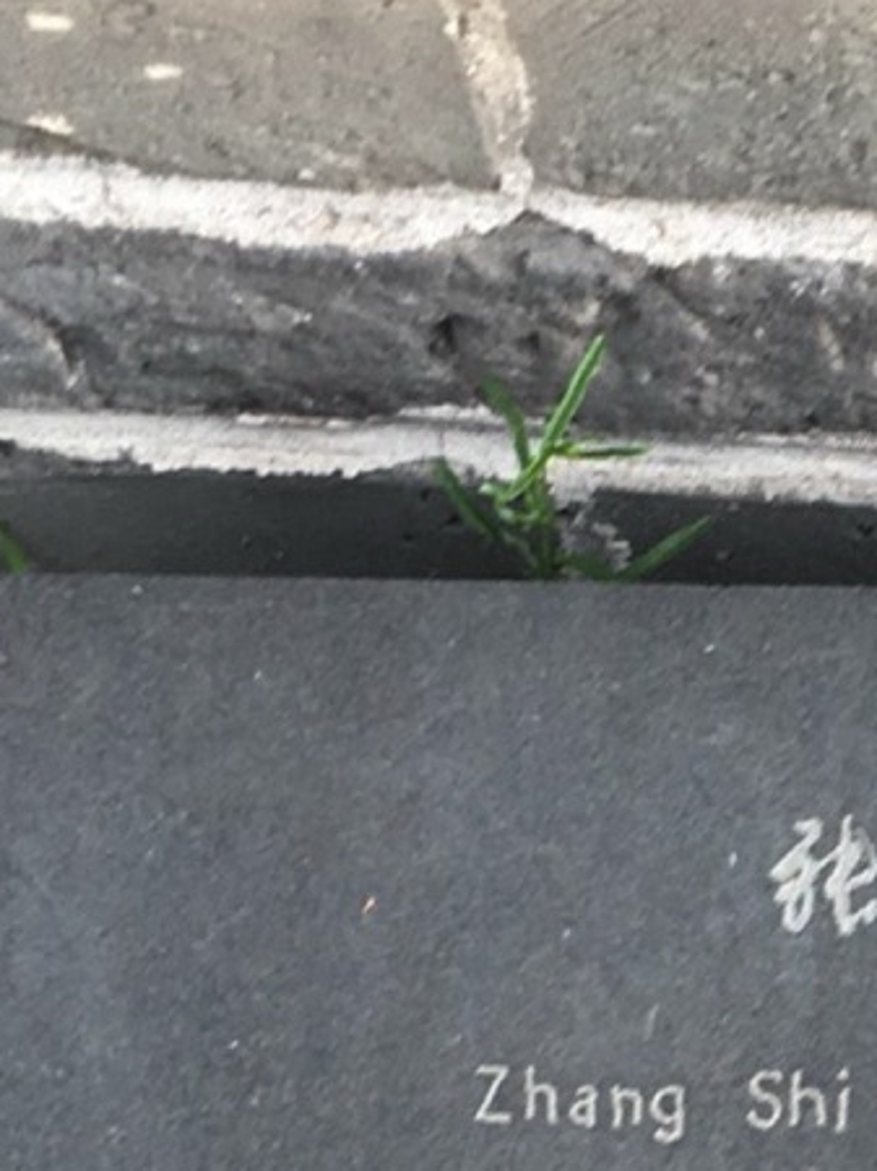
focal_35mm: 132
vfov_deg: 14.7
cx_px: 1210
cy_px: 1226
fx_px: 4463
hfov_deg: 10.9
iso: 32
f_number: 2.2
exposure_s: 1/50
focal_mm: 4.15
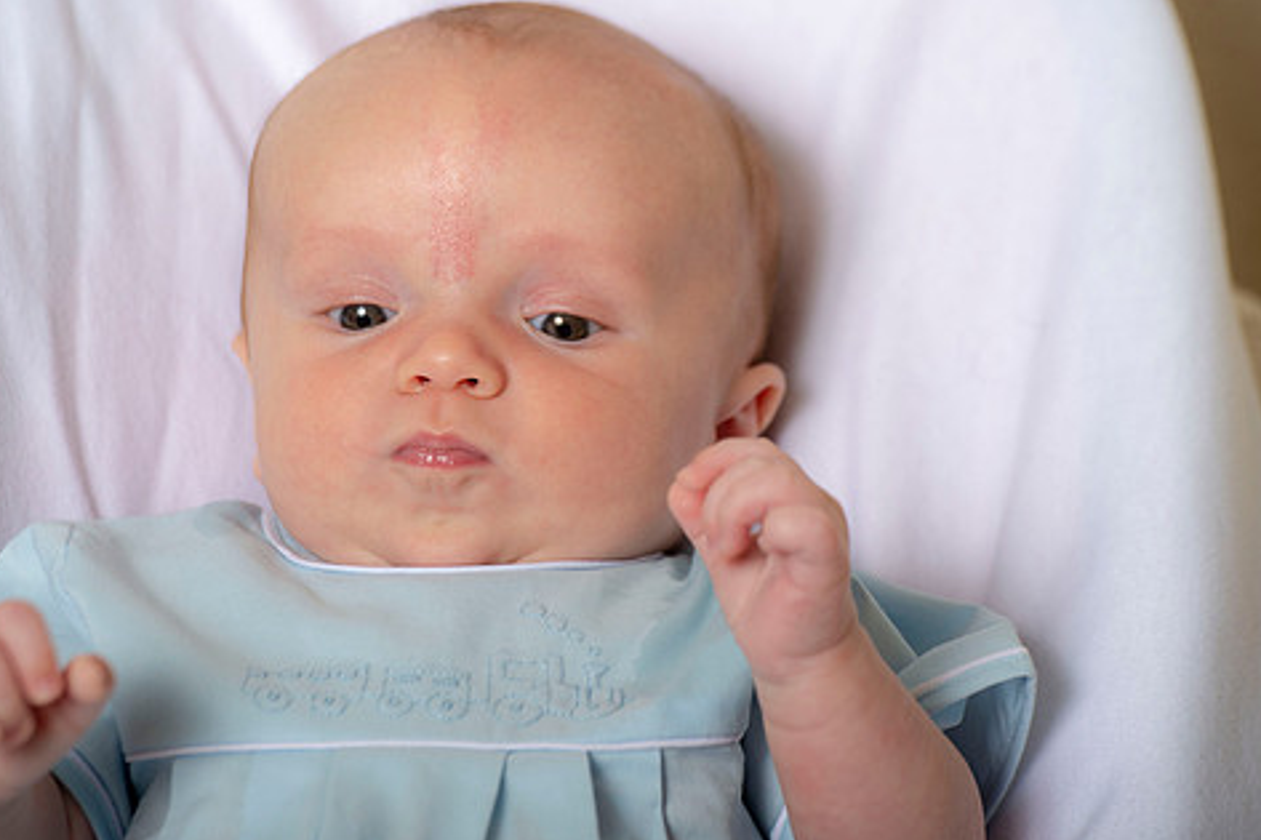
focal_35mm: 245
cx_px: 565
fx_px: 8578
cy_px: 403
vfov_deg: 5.6
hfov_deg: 8.4
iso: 250
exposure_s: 1/200
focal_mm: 200
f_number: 5.6
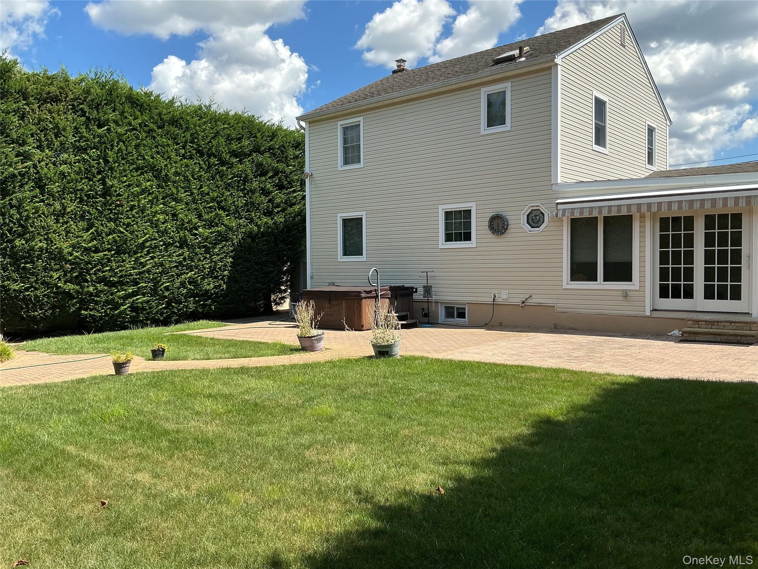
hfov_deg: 61.7
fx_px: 635
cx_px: 379
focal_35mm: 29
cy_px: 284
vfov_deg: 48.2
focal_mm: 3
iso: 25
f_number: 1.8
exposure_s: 1/1250
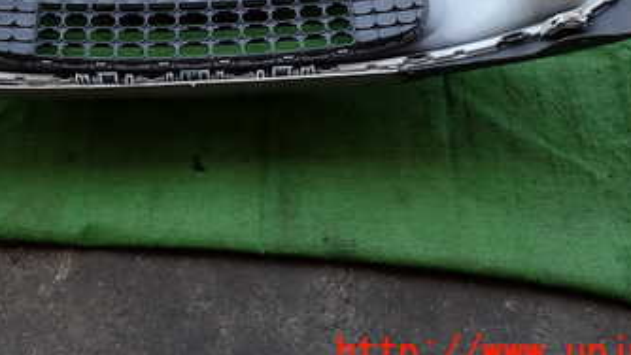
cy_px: -47
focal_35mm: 49
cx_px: 196
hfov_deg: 41.4
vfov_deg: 22.8
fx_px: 820
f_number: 2.8
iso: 100
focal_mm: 4.5
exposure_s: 1/160
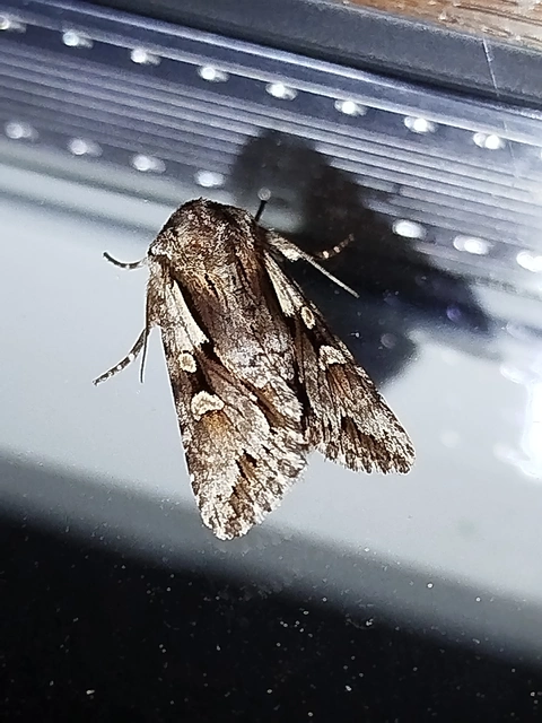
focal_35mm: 98
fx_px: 2046
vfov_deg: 20.0
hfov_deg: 15.1
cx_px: 271
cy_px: 362
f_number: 1.7
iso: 160
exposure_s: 1/33
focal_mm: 5.31
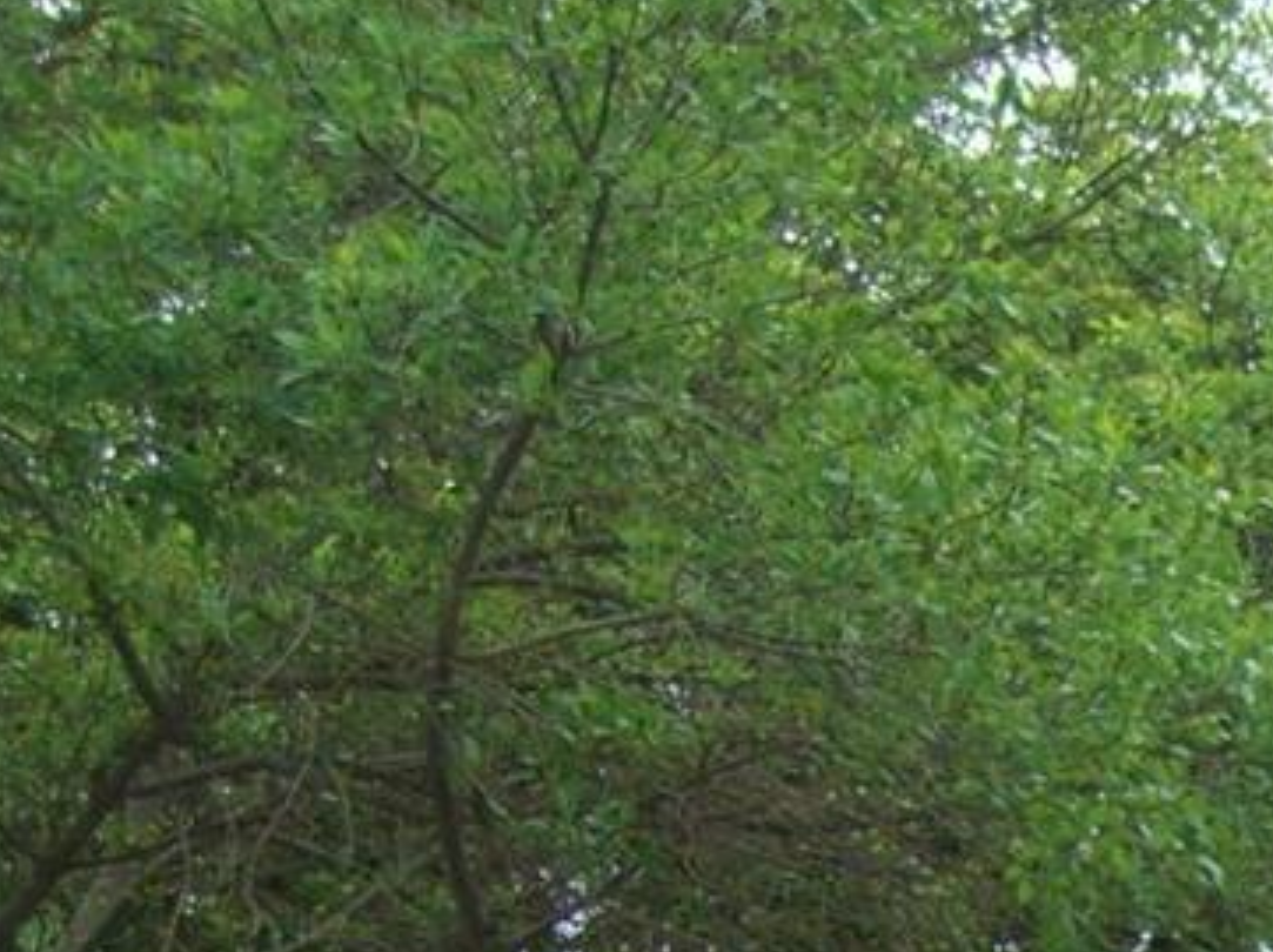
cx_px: 2225
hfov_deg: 11.7
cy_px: 1791
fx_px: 5805
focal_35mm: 158
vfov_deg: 8.9
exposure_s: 1/250
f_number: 2.8
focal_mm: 7.9
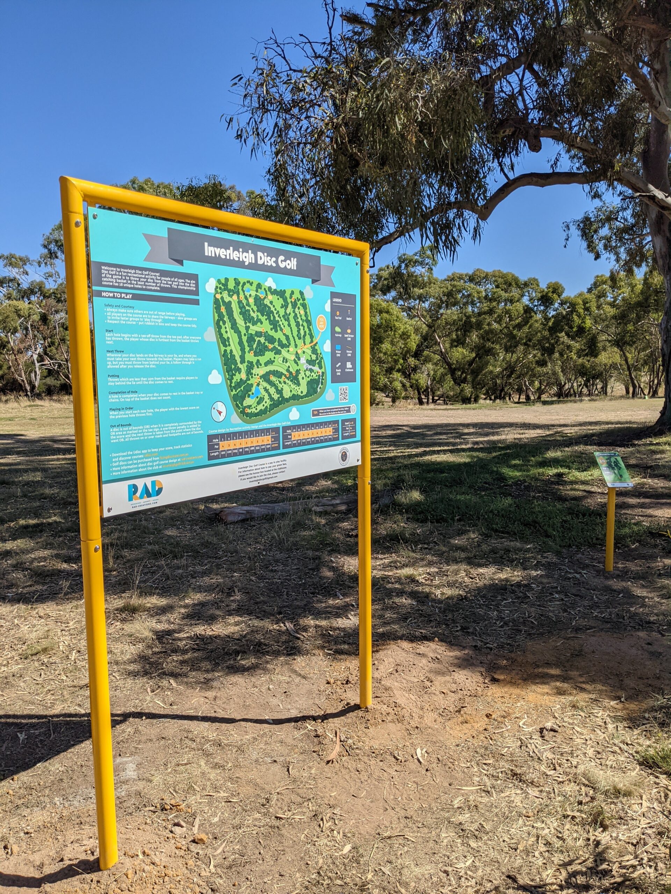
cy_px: 447
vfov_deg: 65.3
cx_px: 336
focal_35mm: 27
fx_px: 698
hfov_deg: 51.4
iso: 58
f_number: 1.73
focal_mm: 4.38
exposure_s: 1/5882
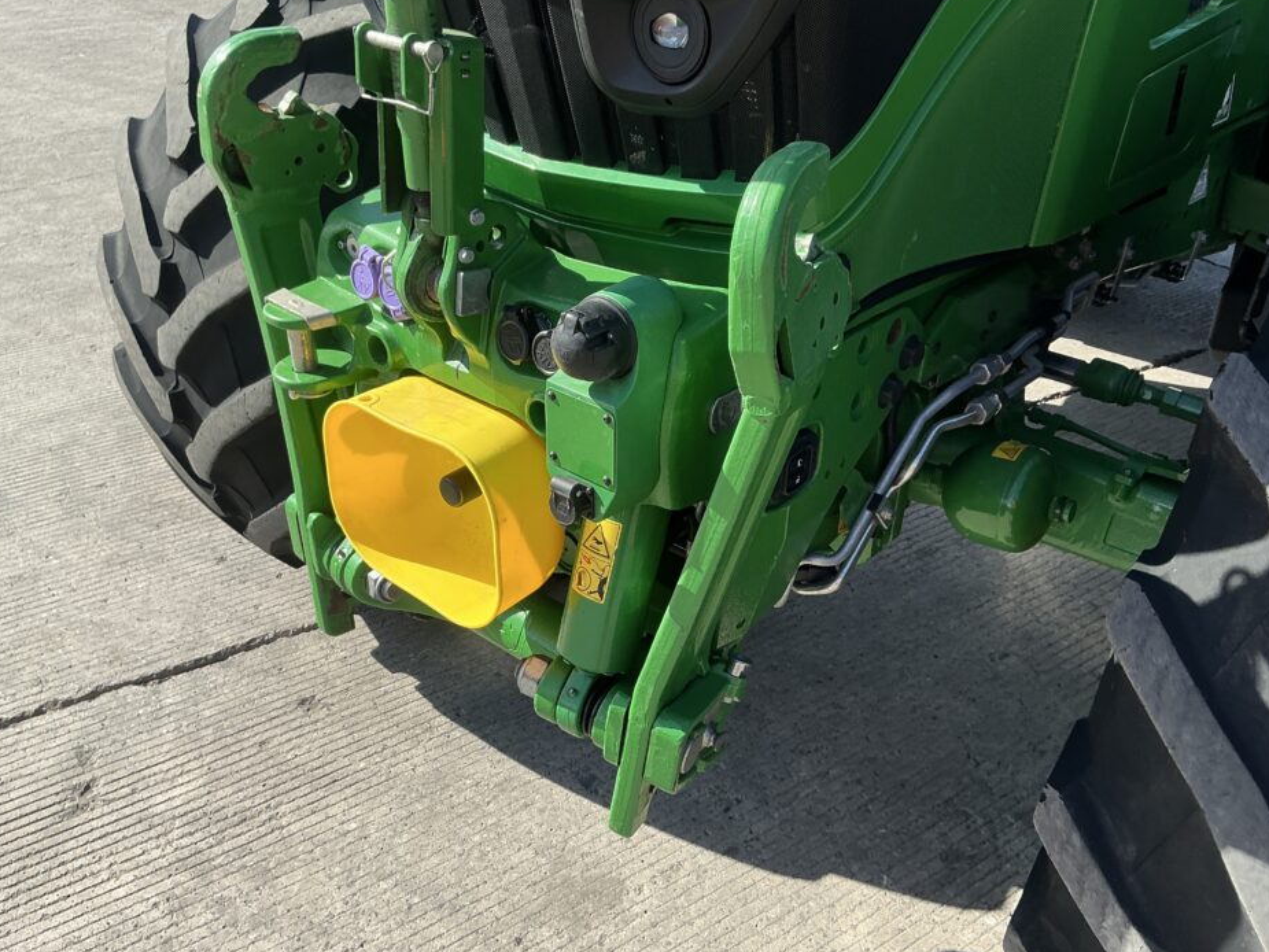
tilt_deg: -30.4
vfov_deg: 45.4
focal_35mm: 31
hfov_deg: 58.3
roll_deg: -0.7
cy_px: 495
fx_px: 1137
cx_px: 595
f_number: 1.8
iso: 25
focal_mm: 3
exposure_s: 1/804
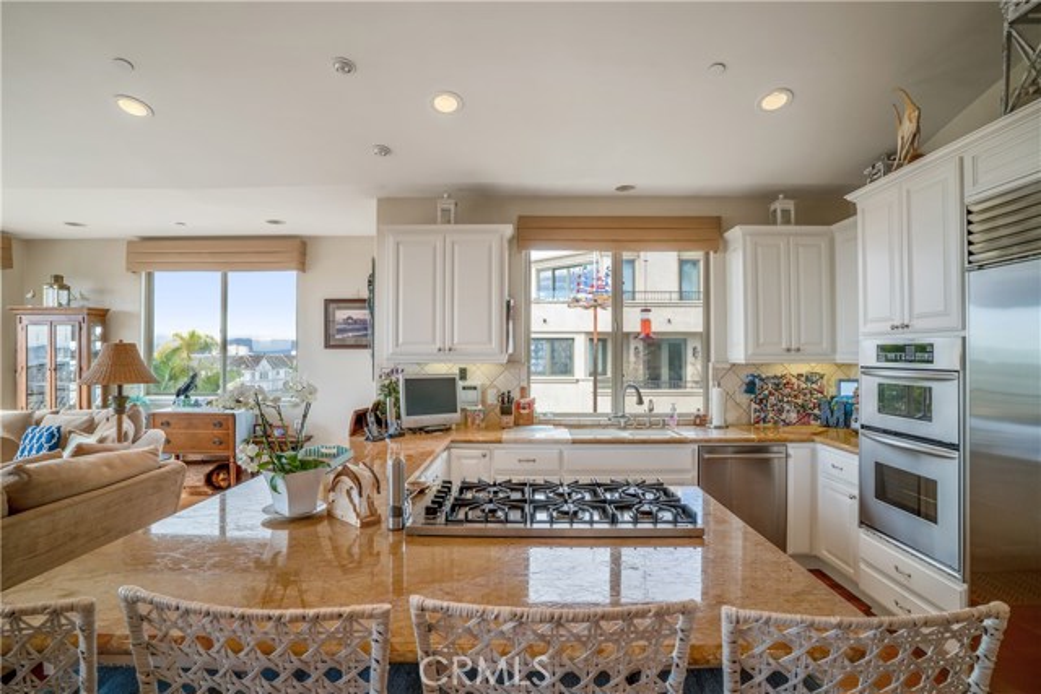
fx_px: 521
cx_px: 520
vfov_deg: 67.4
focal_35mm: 18
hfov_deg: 90.0
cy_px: 347
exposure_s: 1/160
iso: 125
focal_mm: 18
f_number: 8
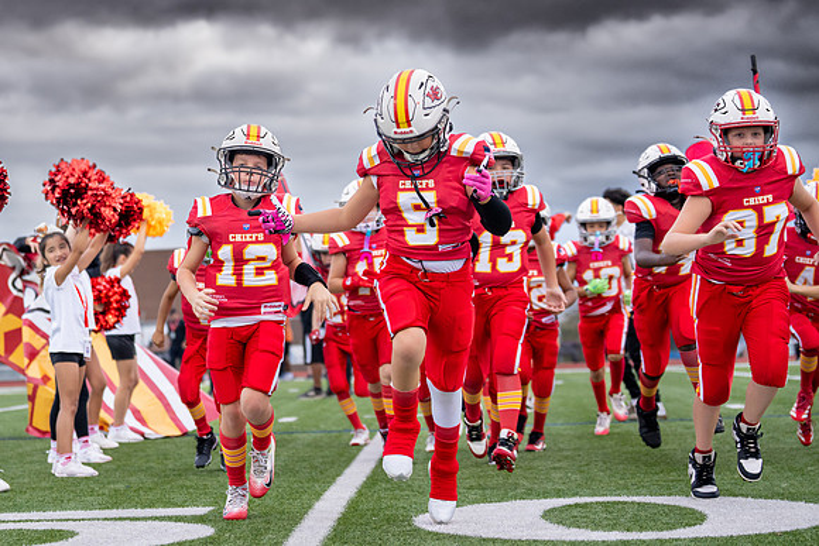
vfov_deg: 14.2
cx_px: 259
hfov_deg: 21.1
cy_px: 207
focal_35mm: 96
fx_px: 2194
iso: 640
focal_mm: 70
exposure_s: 1/1250
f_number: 2.8
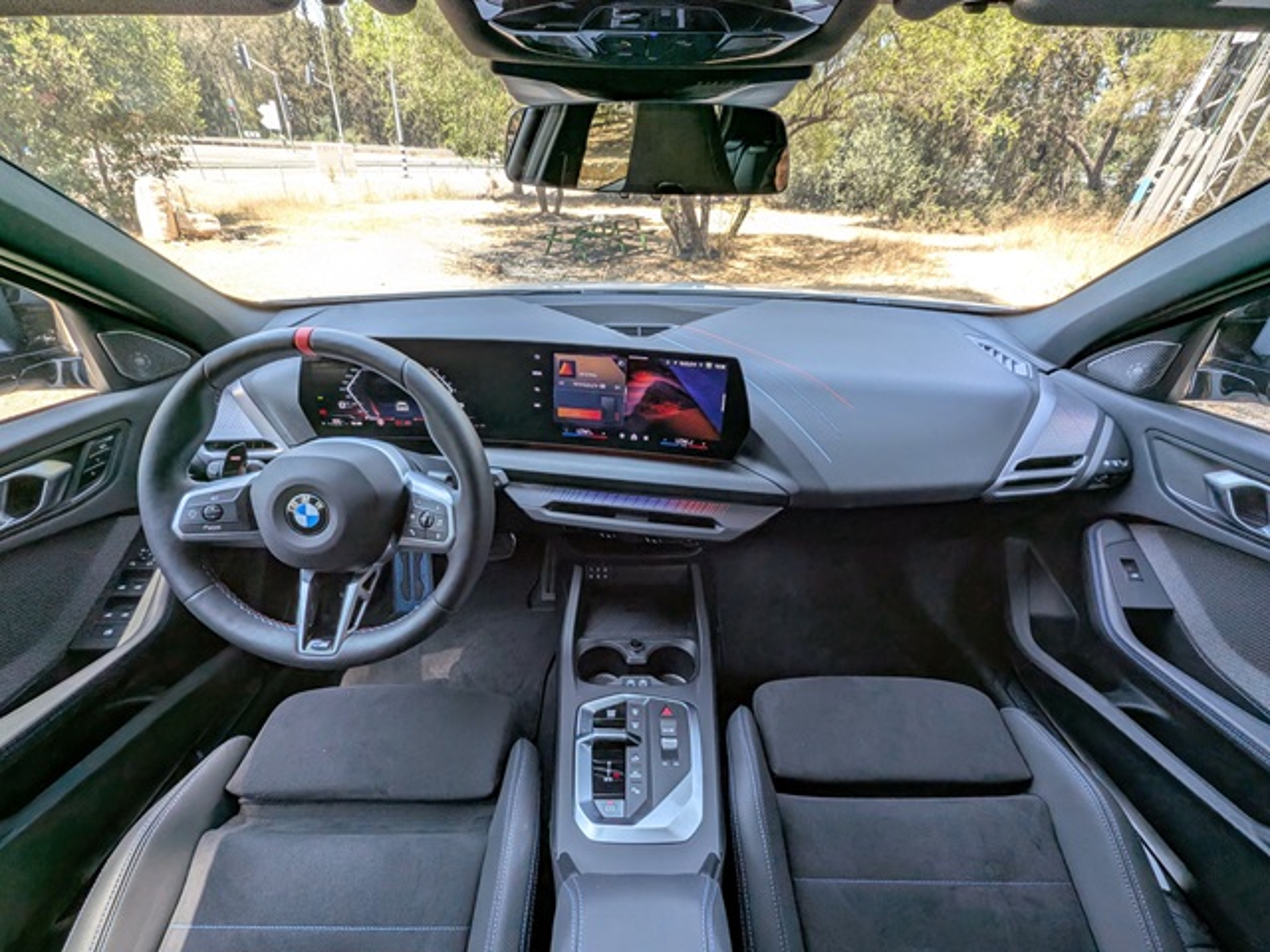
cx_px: 635
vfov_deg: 89.9
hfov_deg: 106.2
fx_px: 477
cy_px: 476
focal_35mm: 13
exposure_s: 1/152
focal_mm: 1.95
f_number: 2.2
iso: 39
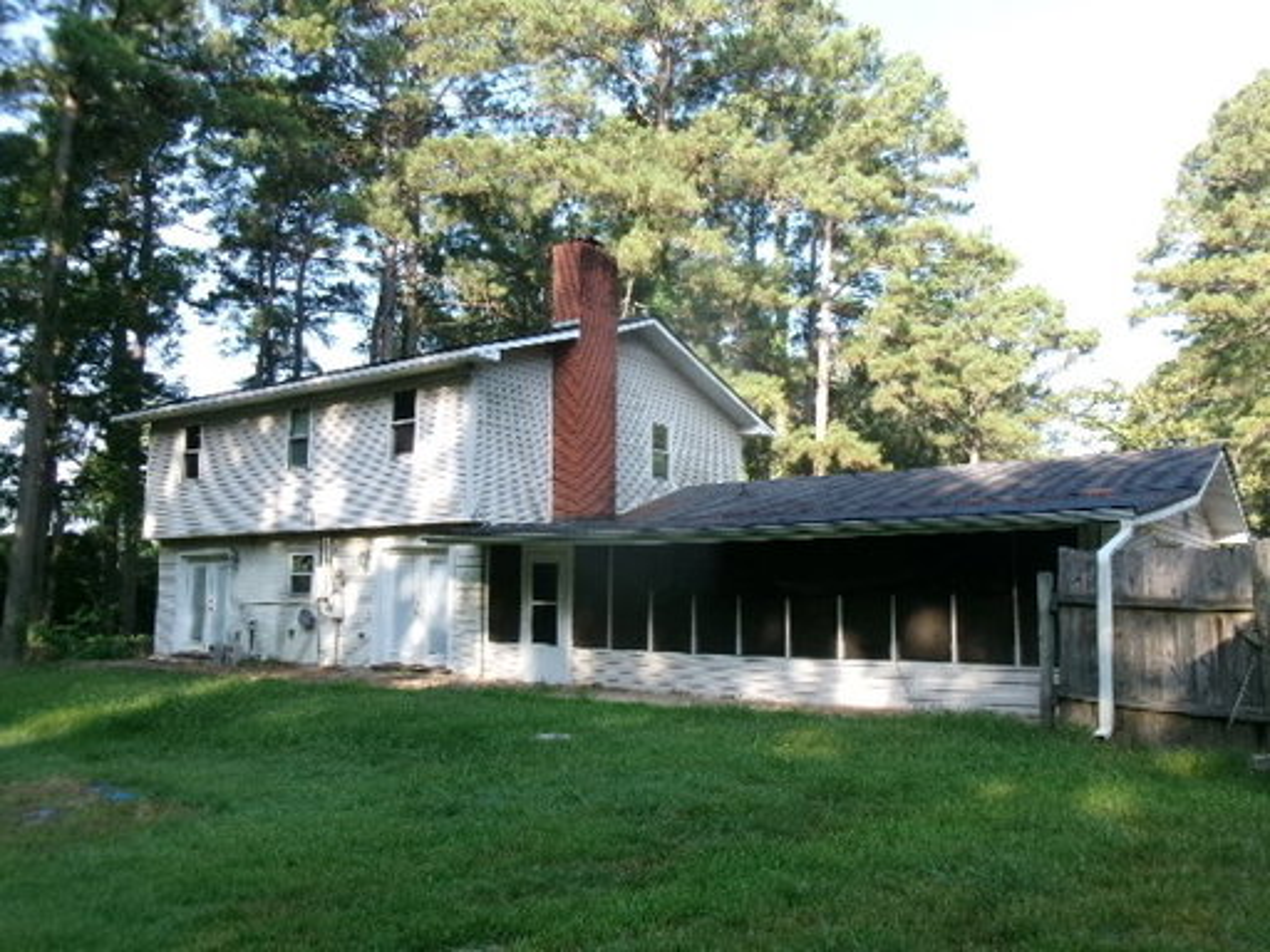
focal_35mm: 28
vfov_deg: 49.7
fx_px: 1027
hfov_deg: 63.4
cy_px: 476
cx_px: 635
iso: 100
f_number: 3.9
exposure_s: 1/150
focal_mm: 5.1
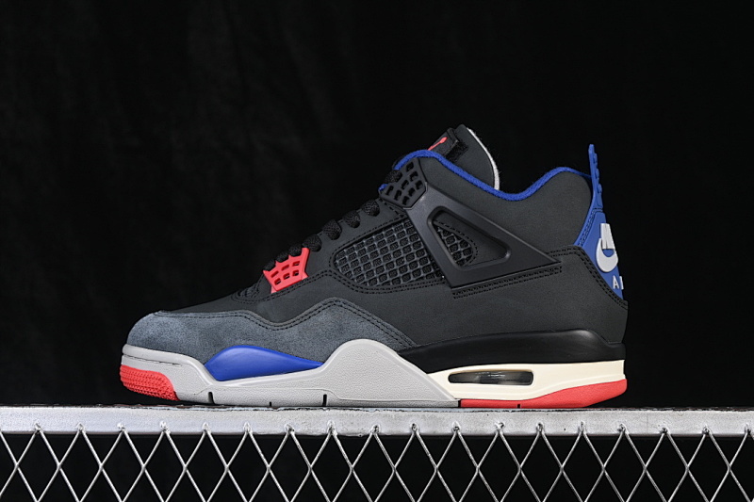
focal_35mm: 75
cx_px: 377
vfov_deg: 18.2
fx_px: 1570
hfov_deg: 27.0
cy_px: 251
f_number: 6.3
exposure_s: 1/60
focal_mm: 50
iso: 160
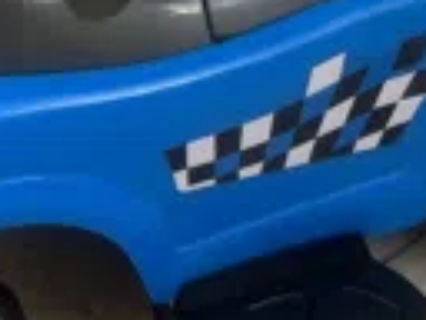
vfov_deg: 10.1
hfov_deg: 15.0
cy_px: -410
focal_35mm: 130
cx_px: 383
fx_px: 1600
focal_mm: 5.7
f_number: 1.5
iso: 50
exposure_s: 1/1361
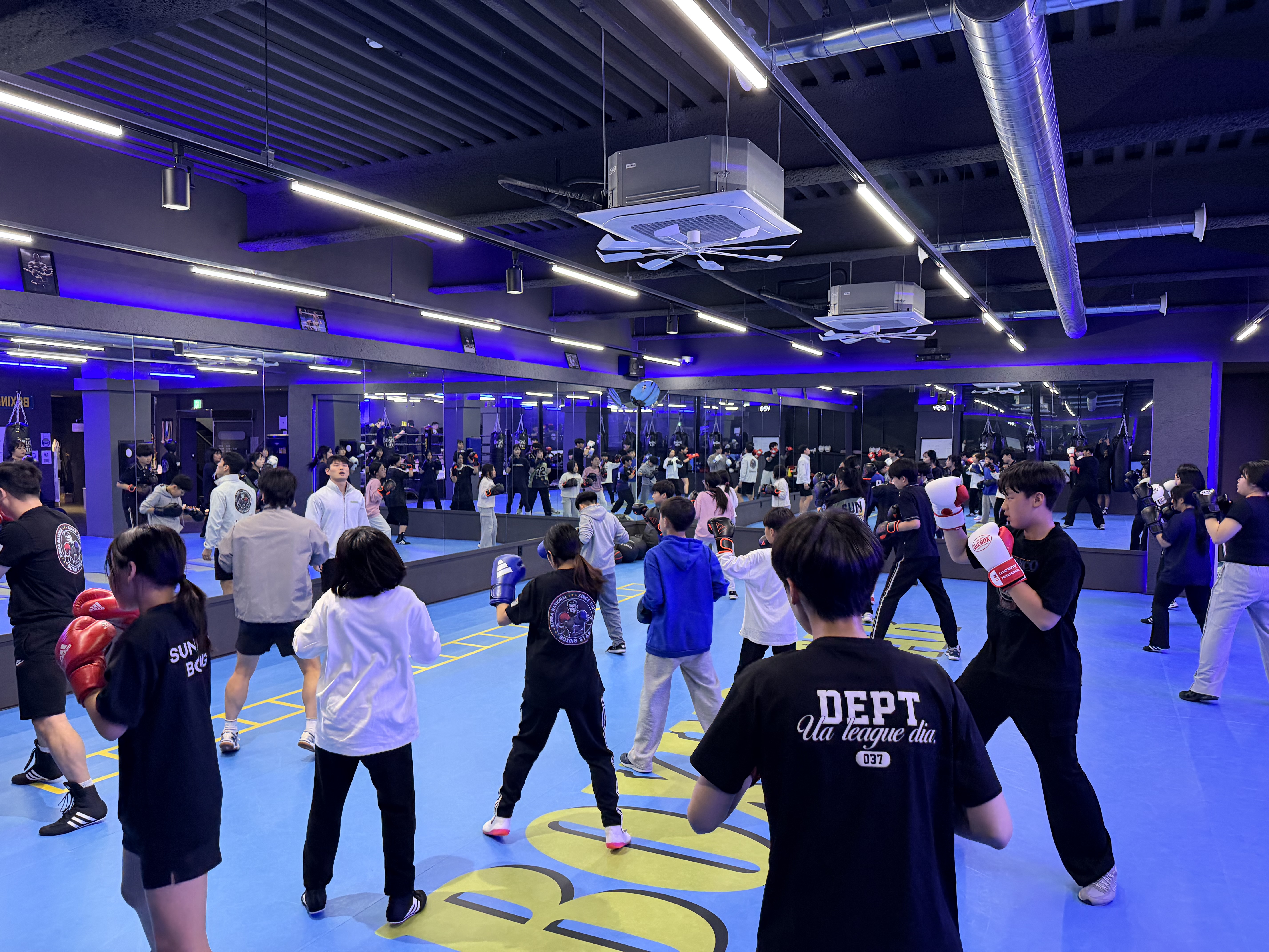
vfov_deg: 56.8
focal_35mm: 24
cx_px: 634
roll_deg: -0.8
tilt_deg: -2.5
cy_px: 476
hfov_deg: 71.6
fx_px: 880
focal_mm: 6.76
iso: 320
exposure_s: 1/60
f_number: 1.78
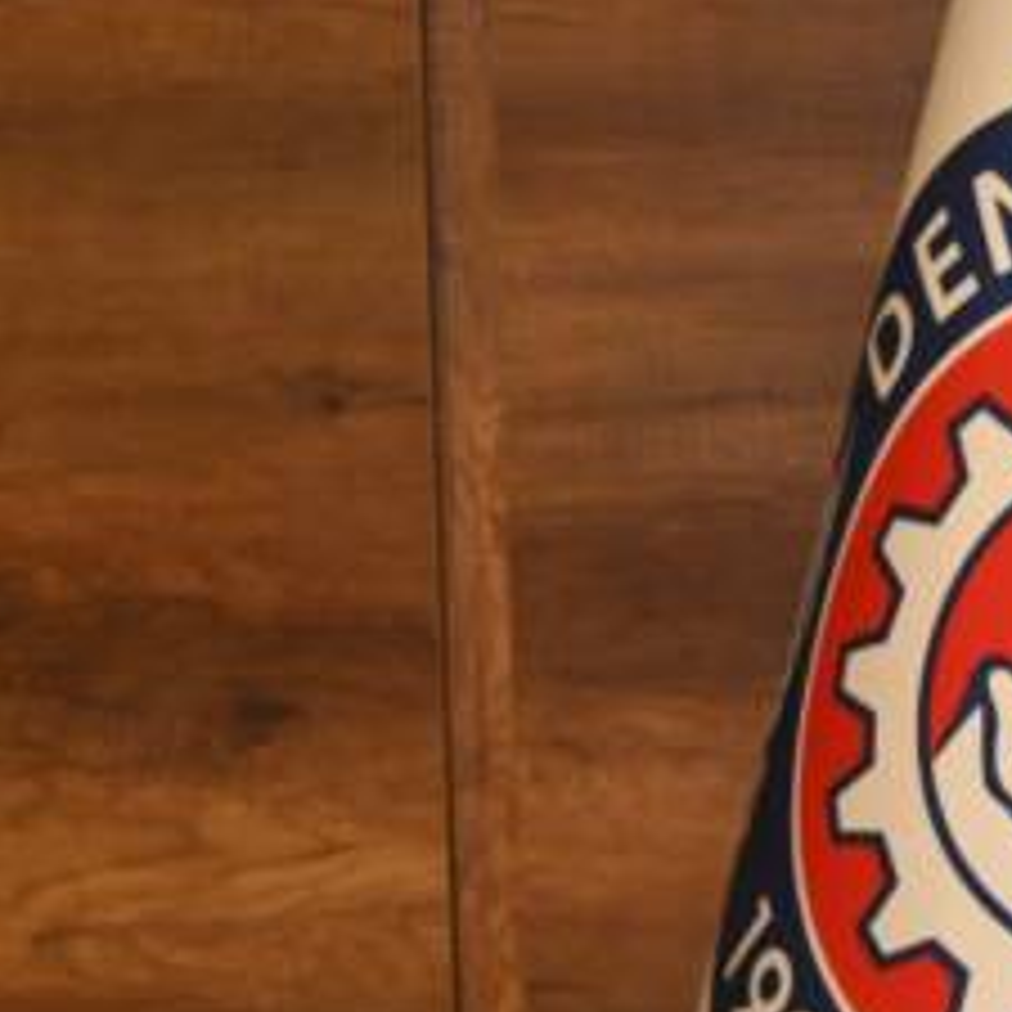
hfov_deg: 11.3
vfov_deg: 12.8
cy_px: 675
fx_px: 4498
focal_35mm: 136
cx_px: 2190
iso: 1600
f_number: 6.3
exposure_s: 1/60
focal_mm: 30
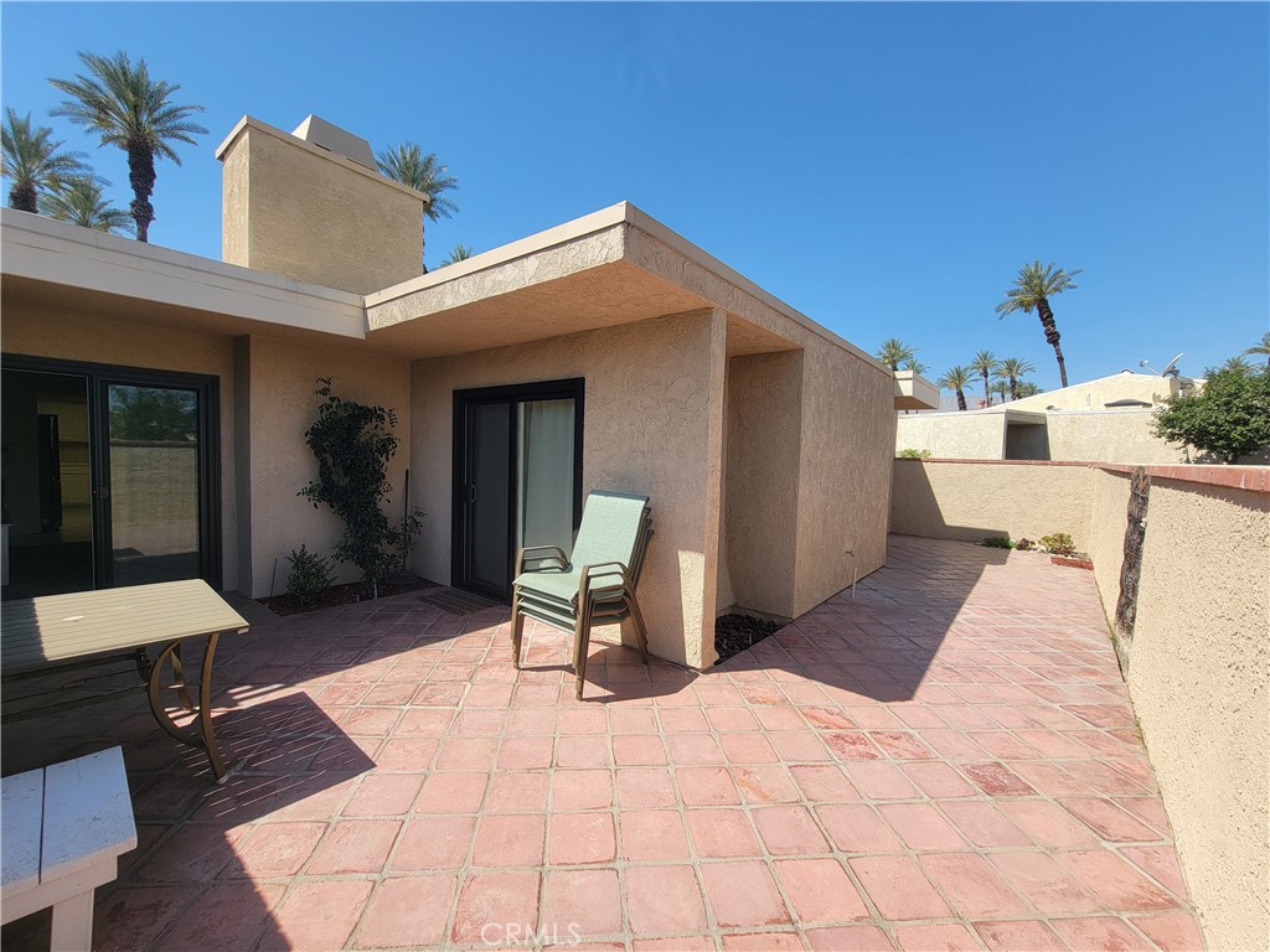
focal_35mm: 13
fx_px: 477
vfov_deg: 89.9
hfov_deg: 106.2
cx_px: 635
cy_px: 476
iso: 50
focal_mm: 2.2
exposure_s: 1/1232
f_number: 2.2
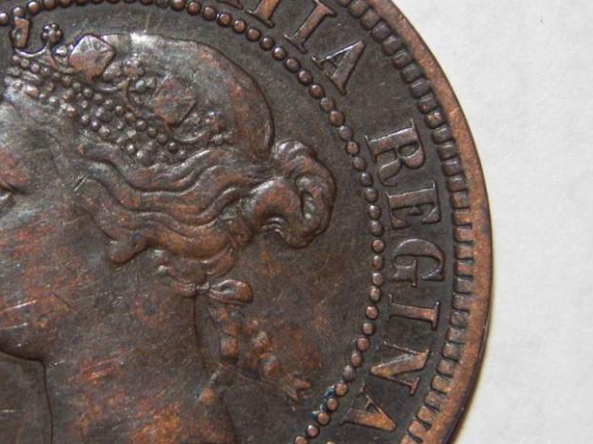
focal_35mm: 303
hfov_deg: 6.5
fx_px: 5190
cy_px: 274
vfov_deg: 4.9
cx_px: 181
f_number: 10.5
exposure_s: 1/30
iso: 200
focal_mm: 32.8
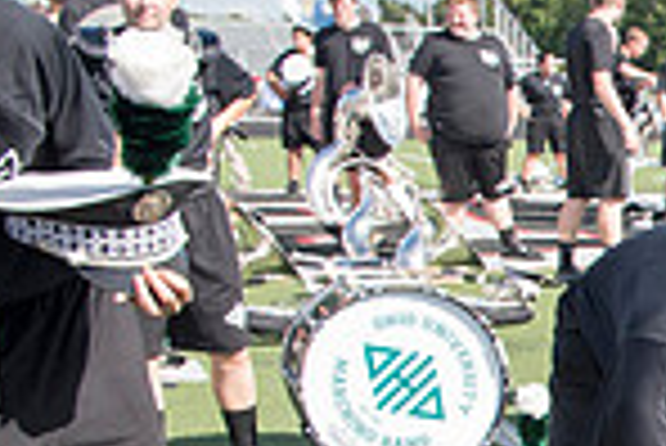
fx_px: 1741
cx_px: 1206
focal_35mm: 94
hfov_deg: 17.5
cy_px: 606
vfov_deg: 13.9
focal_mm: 24
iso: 400
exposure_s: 1/640
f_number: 8
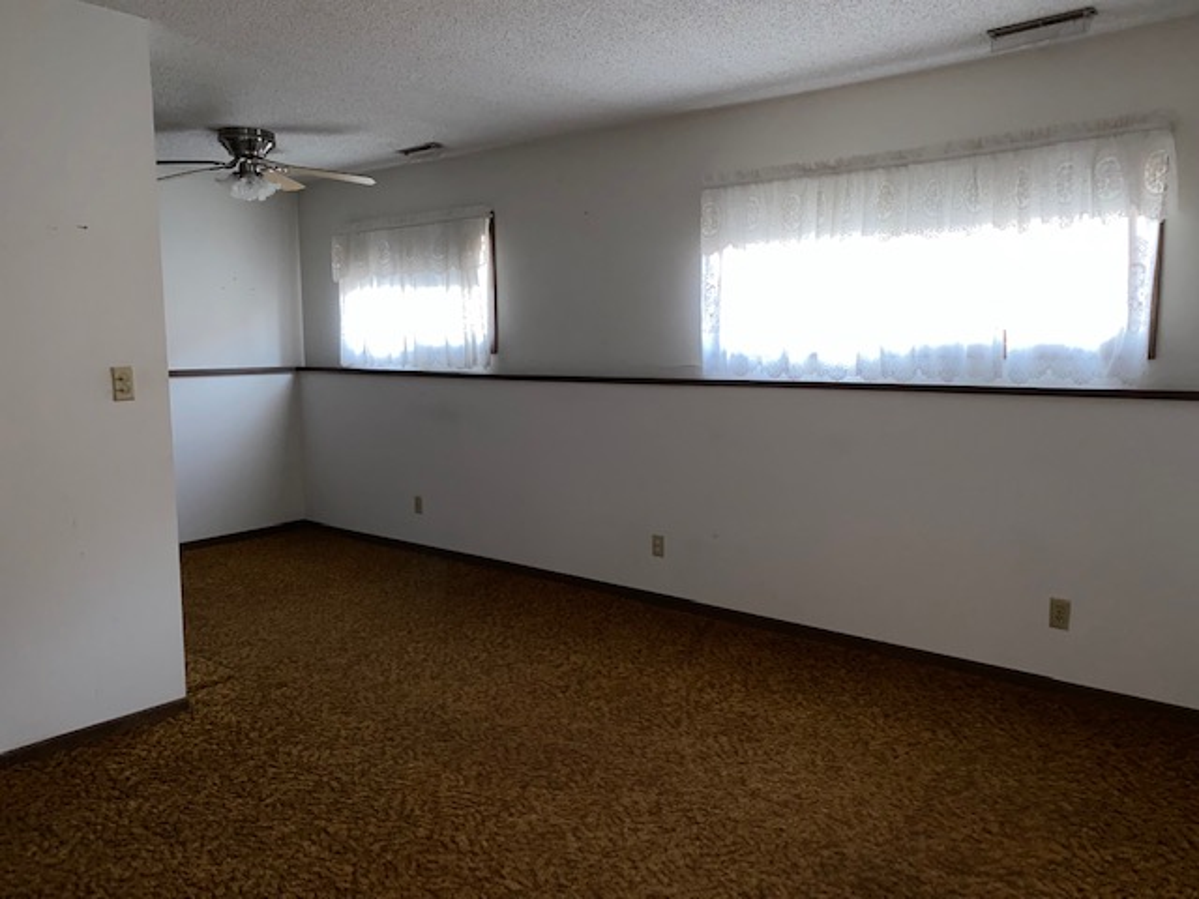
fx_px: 901
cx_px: 600
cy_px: 450
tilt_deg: -6.6
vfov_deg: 53.1
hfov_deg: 67.3
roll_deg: +0.0
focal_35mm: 26
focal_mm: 4.25
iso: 80
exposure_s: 1/4
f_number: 1.8
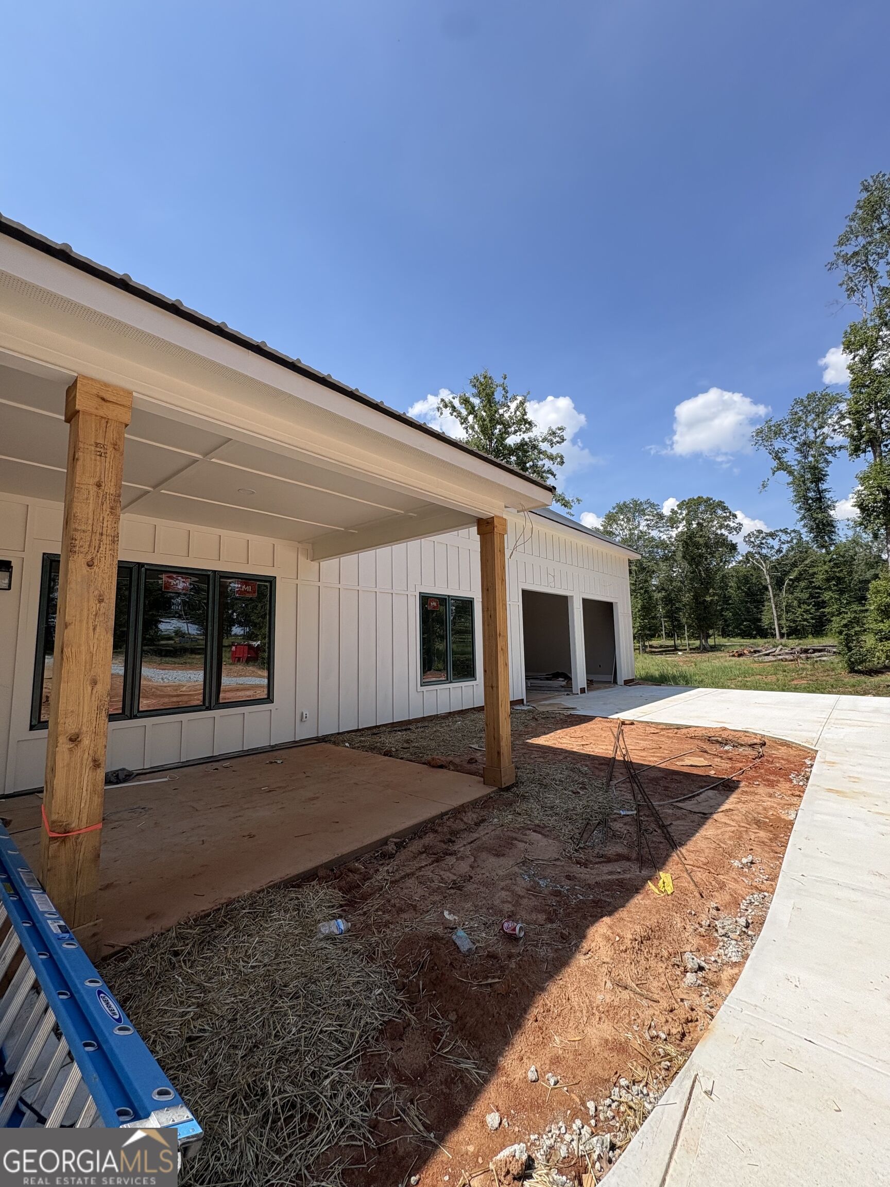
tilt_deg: +9.8
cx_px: 445
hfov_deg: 85.7
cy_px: 594
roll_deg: +2.0
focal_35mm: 14
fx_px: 480
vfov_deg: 102.1
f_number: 2.2
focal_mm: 2.22
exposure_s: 1/1277
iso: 50
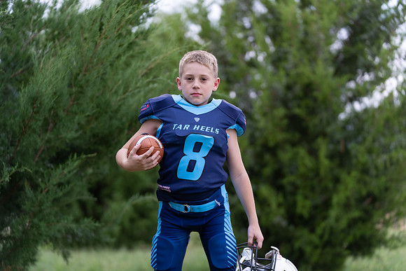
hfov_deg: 17.6
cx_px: 203
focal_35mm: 116
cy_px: 136
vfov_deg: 11.8
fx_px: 1308
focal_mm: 116
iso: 640
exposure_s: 1/320
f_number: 2.8
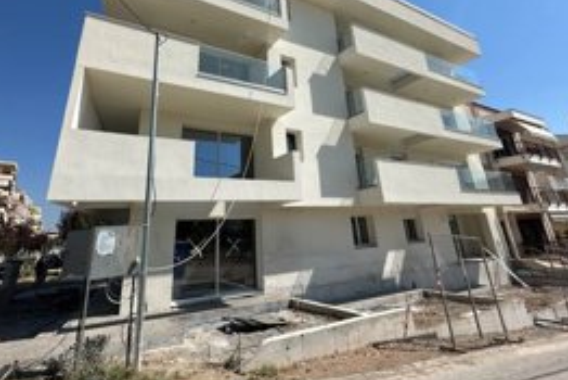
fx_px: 316
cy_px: 109
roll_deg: +3.2
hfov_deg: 83.9
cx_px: 269
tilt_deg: +22.7
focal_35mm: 20
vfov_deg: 59.6
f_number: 2.2
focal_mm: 2.22
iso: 50
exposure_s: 1/3861
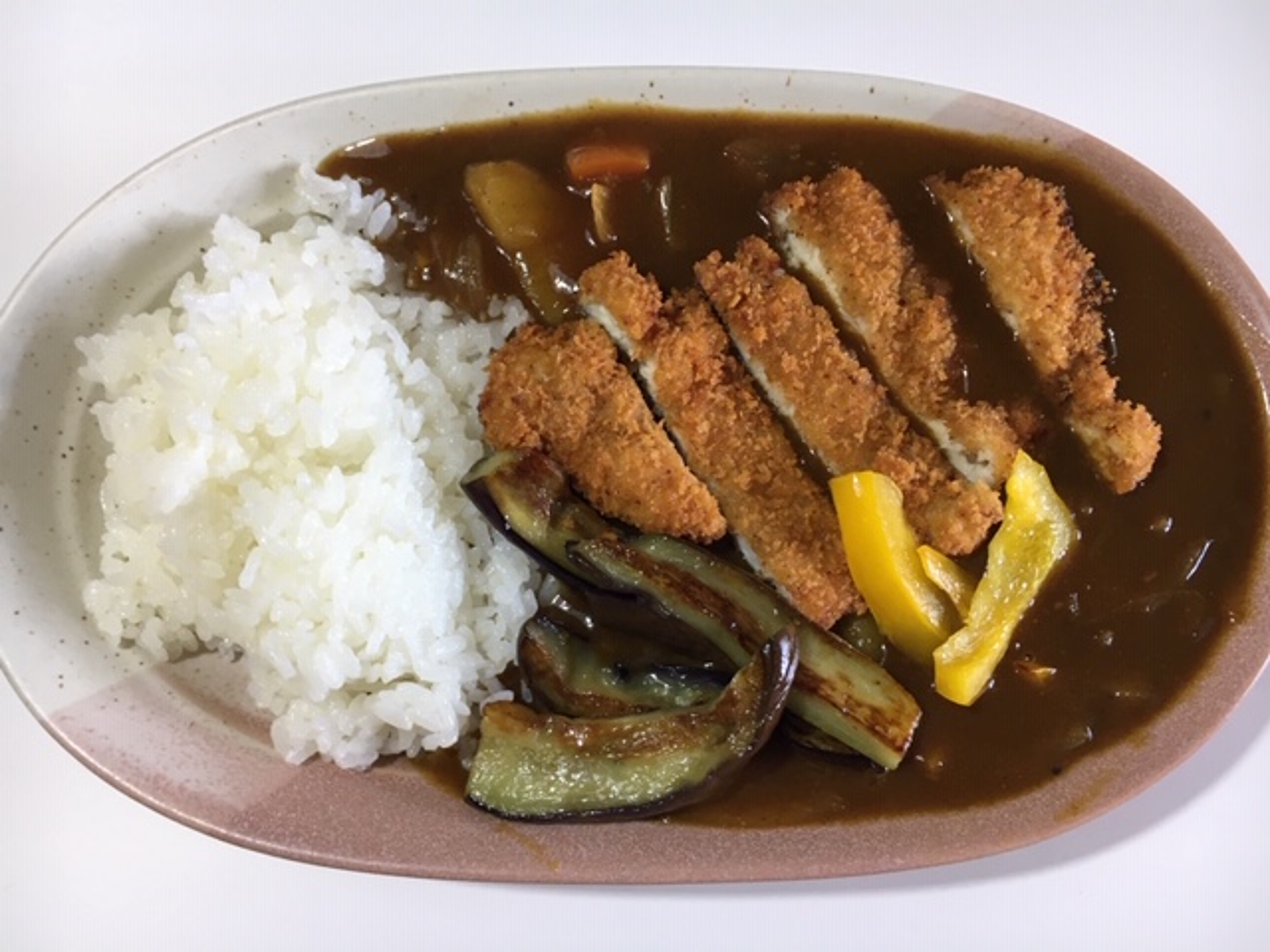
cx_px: 635
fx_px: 1064
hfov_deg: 61.7
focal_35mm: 29
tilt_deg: -79.2
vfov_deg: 48.2
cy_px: 476
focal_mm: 4.15
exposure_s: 1/30
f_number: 2.2
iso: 80
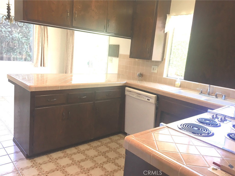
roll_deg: -5.0
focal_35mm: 29
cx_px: 118
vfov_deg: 48.2
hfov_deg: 61.7
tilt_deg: -11.0
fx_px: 197
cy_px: 88
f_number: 2.2
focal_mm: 4.15
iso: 25
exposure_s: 1/40
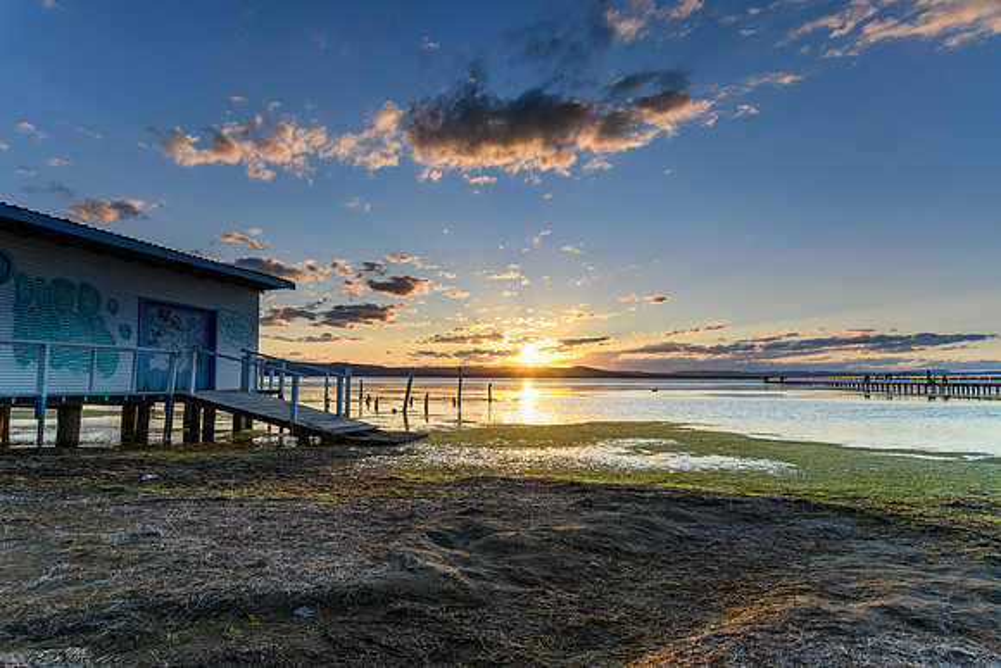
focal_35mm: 24
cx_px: 500
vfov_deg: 53.0
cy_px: 334
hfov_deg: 73.5
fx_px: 670
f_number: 8
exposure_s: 1/20
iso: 100
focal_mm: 24
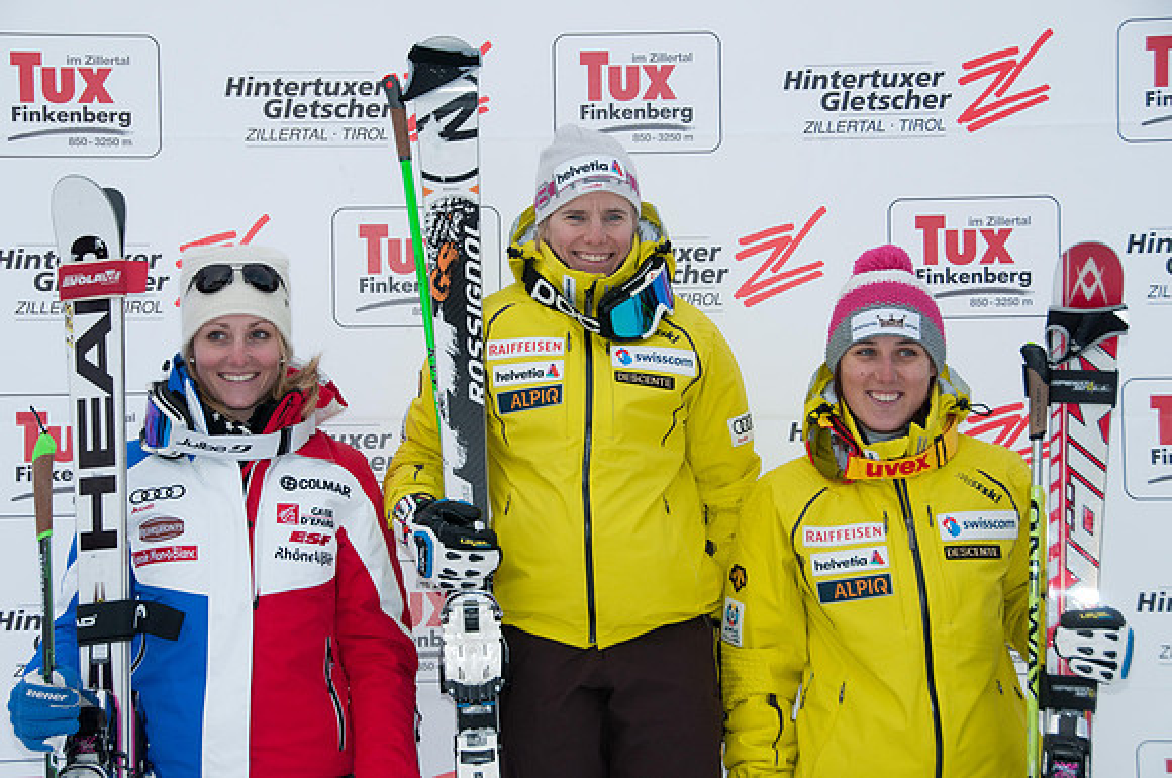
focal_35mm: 82
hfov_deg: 24.6
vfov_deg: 16.5
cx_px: 586
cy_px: 389
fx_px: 2682
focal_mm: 55
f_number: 8
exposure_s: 1/250
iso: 320
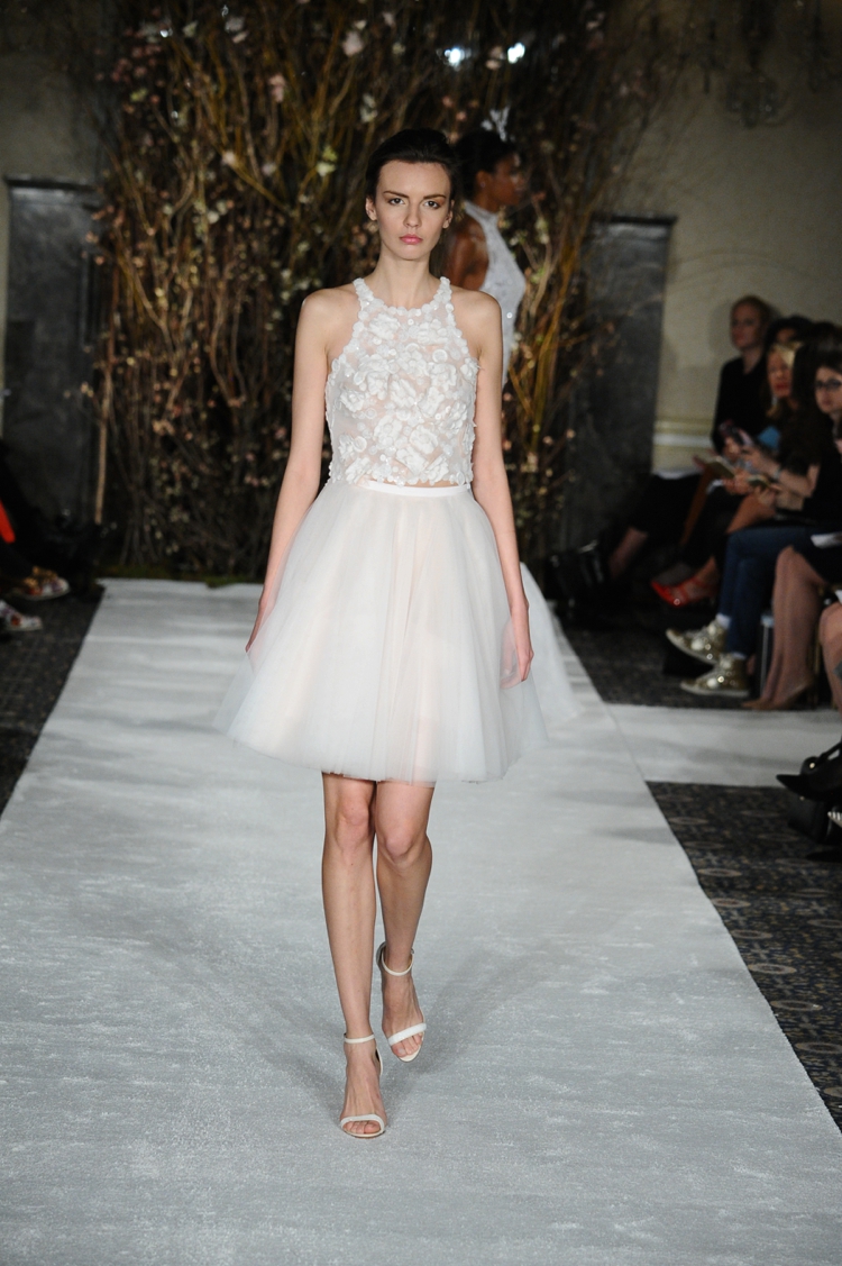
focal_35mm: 130
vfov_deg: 15.8
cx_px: 421
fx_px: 4566
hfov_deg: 10.5
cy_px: 633
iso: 3200
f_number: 5.6
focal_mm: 130
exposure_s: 1/400
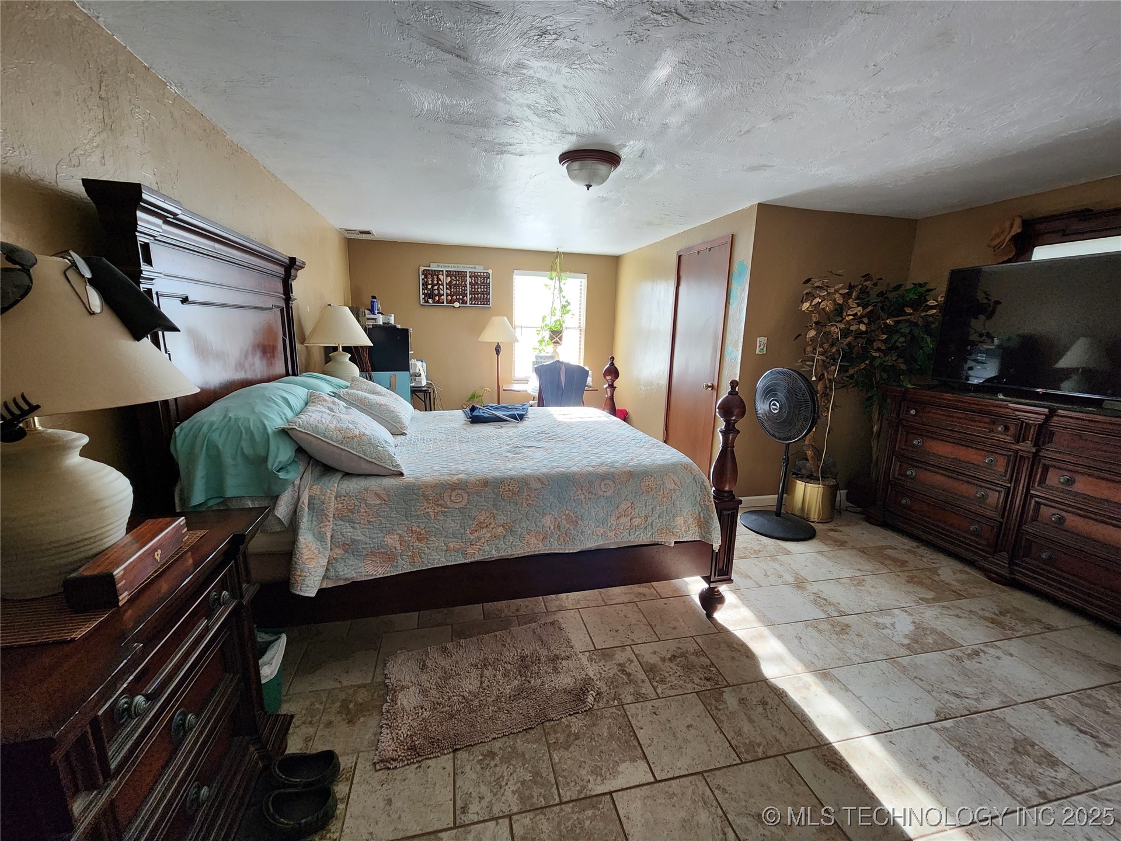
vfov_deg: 89.9
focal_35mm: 13
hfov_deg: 106.2
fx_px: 421
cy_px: 420
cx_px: 560
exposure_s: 1/60
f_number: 2.2
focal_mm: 2.2
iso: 320
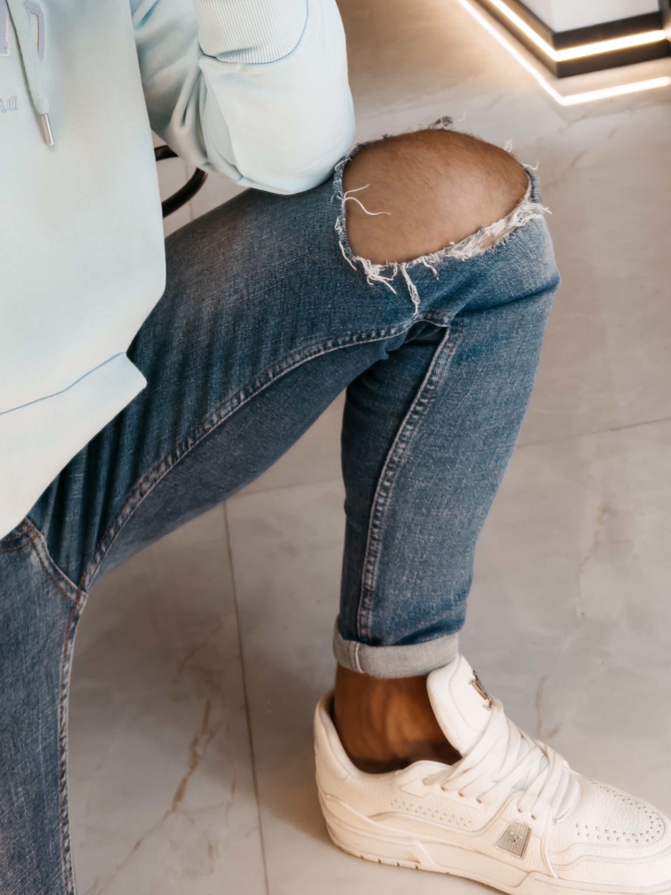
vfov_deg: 33.7
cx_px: 43
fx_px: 1396
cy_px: 97
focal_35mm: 54
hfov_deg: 26.0
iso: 100
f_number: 1.8
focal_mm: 6.76
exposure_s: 1/100
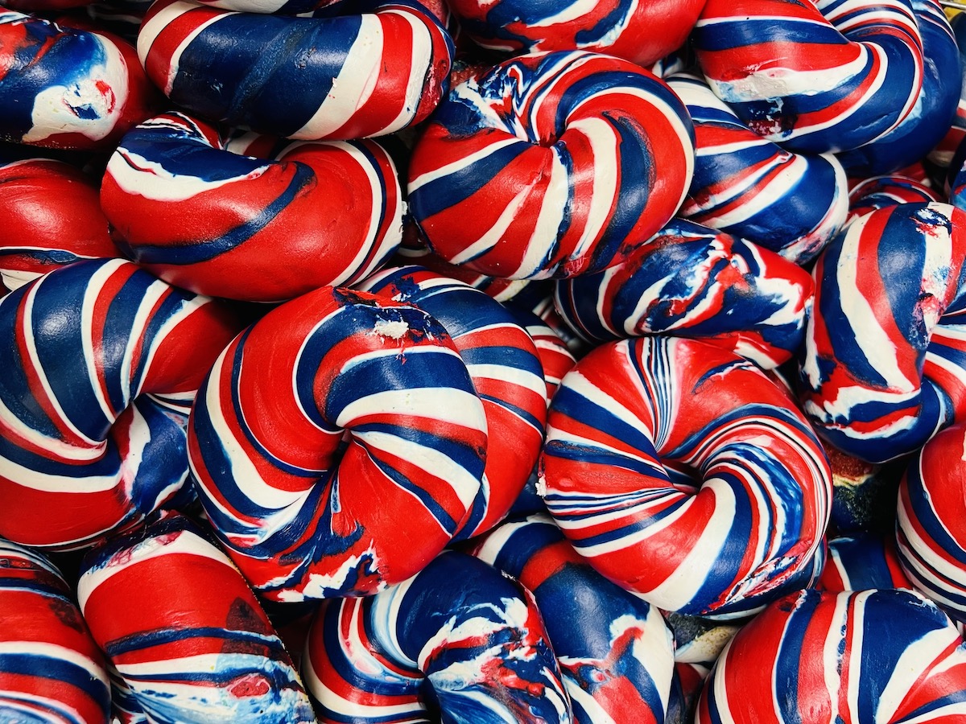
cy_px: 362
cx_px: 483
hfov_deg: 67.3
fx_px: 726
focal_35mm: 26
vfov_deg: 53.1
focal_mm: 5.7
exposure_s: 1/60
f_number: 1.5
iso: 125
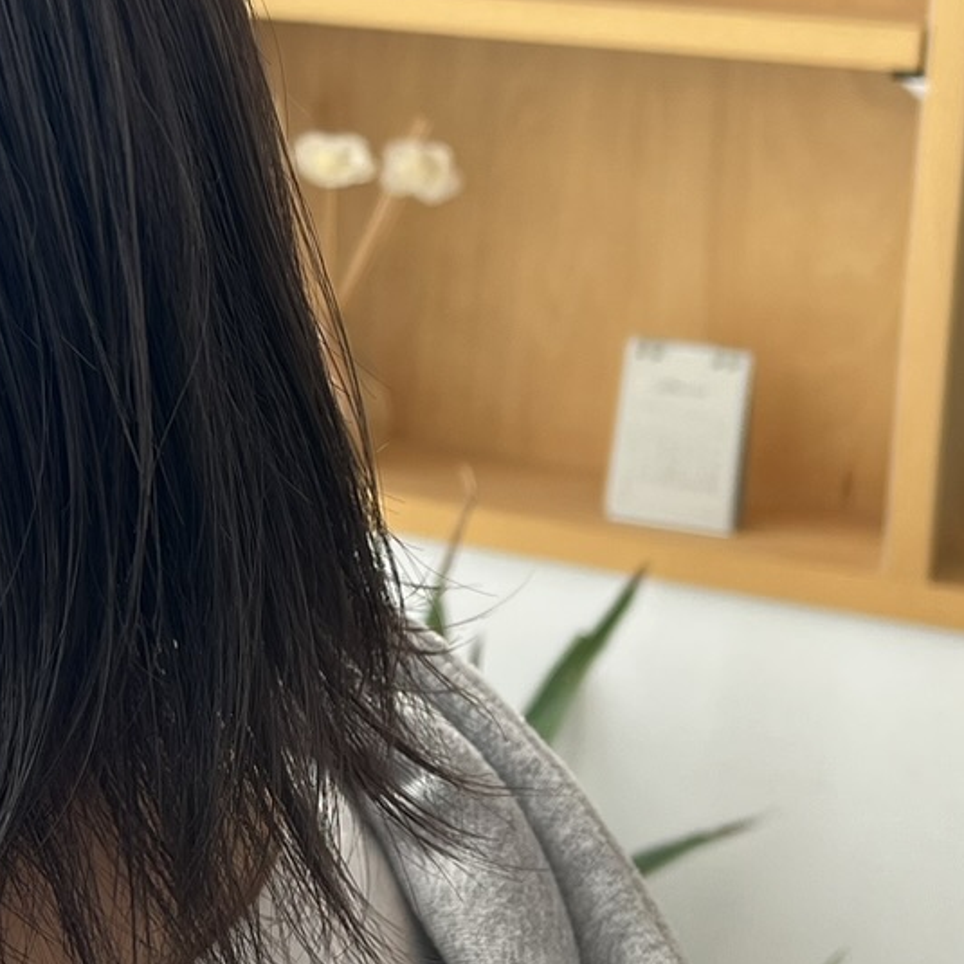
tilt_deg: -6.9
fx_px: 2773
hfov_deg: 19.2
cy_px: 106
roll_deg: -3.5
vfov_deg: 19.4
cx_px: 31
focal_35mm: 88
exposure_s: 1/165
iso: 50
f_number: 1.5
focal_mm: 5.7
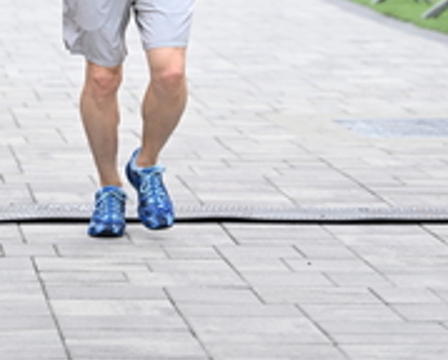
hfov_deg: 8.2
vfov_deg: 6.5
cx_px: 151
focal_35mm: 236
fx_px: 3136
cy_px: -190
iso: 640
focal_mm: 82
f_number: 2.8
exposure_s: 1/2000
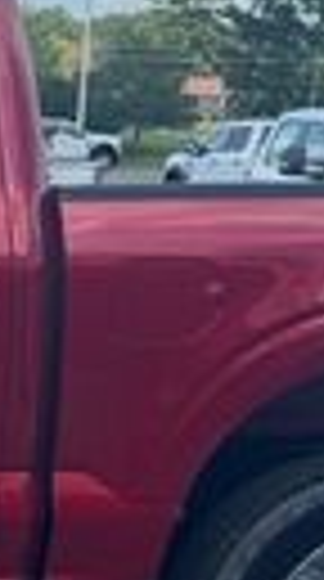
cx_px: -432
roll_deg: -1.2
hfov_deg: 8.5
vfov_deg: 16.4
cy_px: 472
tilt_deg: -12.1
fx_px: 1997
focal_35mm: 130
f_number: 1.78
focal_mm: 6.76
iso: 80
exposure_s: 1/2174
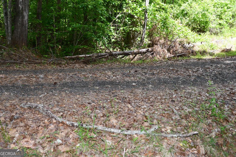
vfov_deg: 36.9
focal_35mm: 36
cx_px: 118
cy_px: 78
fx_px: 236
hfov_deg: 53.1
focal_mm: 18
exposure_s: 1/250
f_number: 3.5
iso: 180
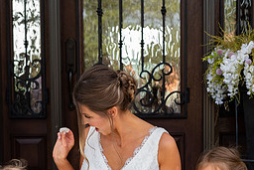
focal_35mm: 99
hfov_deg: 20.6
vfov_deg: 13.7
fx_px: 699
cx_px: 127
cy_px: 162
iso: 200
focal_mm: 42
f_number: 4.5
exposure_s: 1/160
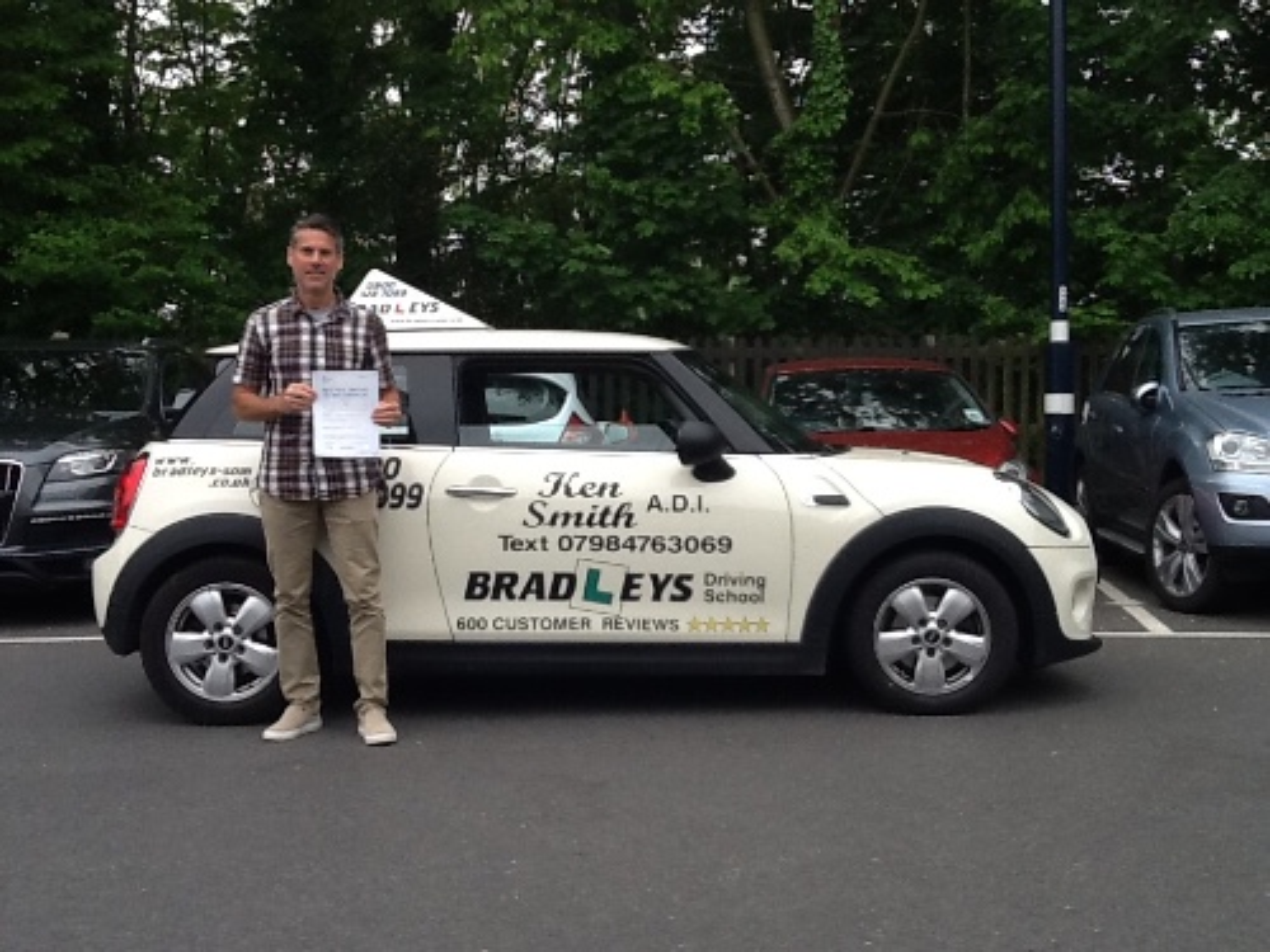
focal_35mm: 44
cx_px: 635
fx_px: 1614
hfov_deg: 42.9
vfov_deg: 32.9
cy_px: 476
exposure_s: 1/198
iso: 40
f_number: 2.4
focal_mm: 2.03
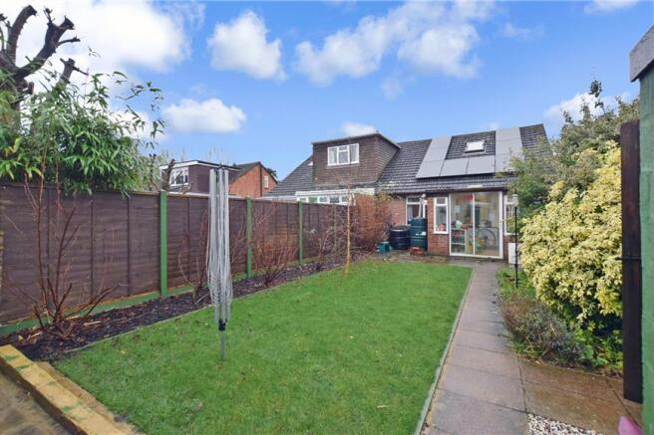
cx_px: 327
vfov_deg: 77.3
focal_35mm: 15
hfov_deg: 100.4
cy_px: 218
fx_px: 272
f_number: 8
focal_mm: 10
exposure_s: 1/60
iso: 500
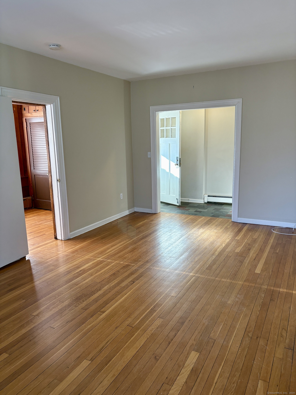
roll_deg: +1.3
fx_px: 296
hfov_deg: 53.1
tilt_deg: -10.5
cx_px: 148
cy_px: 198
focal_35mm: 26
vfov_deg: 67.3
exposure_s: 1/121
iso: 125
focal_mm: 5.96
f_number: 1.6
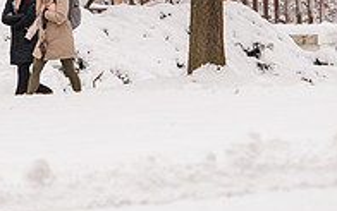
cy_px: -11
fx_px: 4156
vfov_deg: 2.9
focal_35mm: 452
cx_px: 43
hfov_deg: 4.6
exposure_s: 1/400
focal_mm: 150
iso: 160
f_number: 3.5
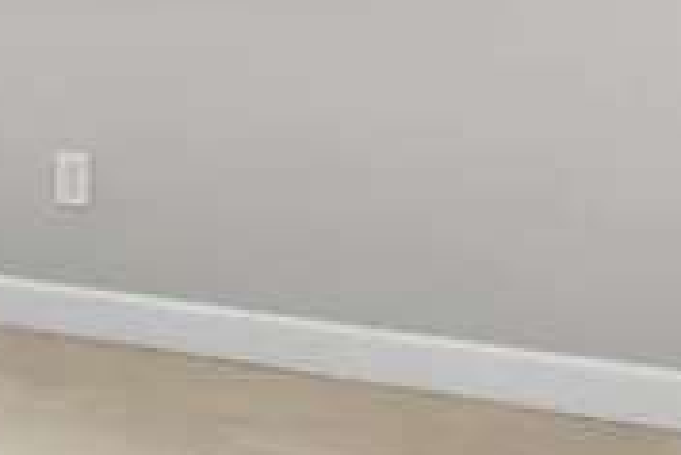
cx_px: -608
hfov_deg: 17.3
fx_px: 1742
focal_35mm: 92
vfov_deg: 14.3
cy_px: -117
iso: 800
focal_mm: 16
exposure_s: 1/5
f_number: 9
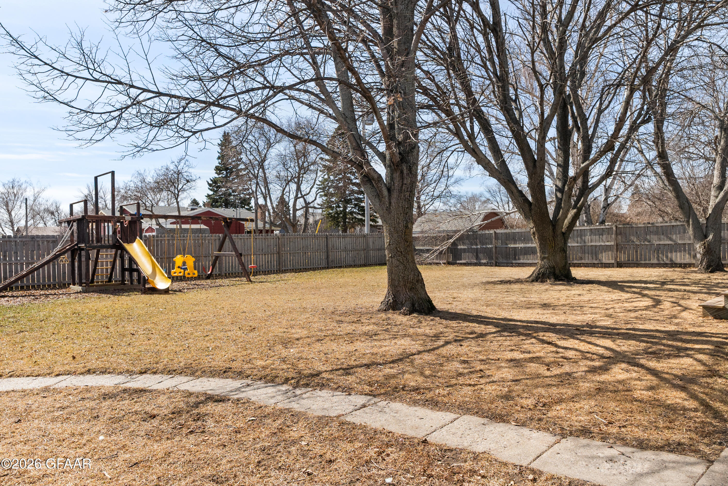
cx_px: 364
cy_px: 243
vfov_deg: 53.1
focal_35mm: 24
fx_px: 485
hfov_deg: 73.7
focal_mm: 16
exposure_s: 1/800
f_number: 7.1
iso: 320
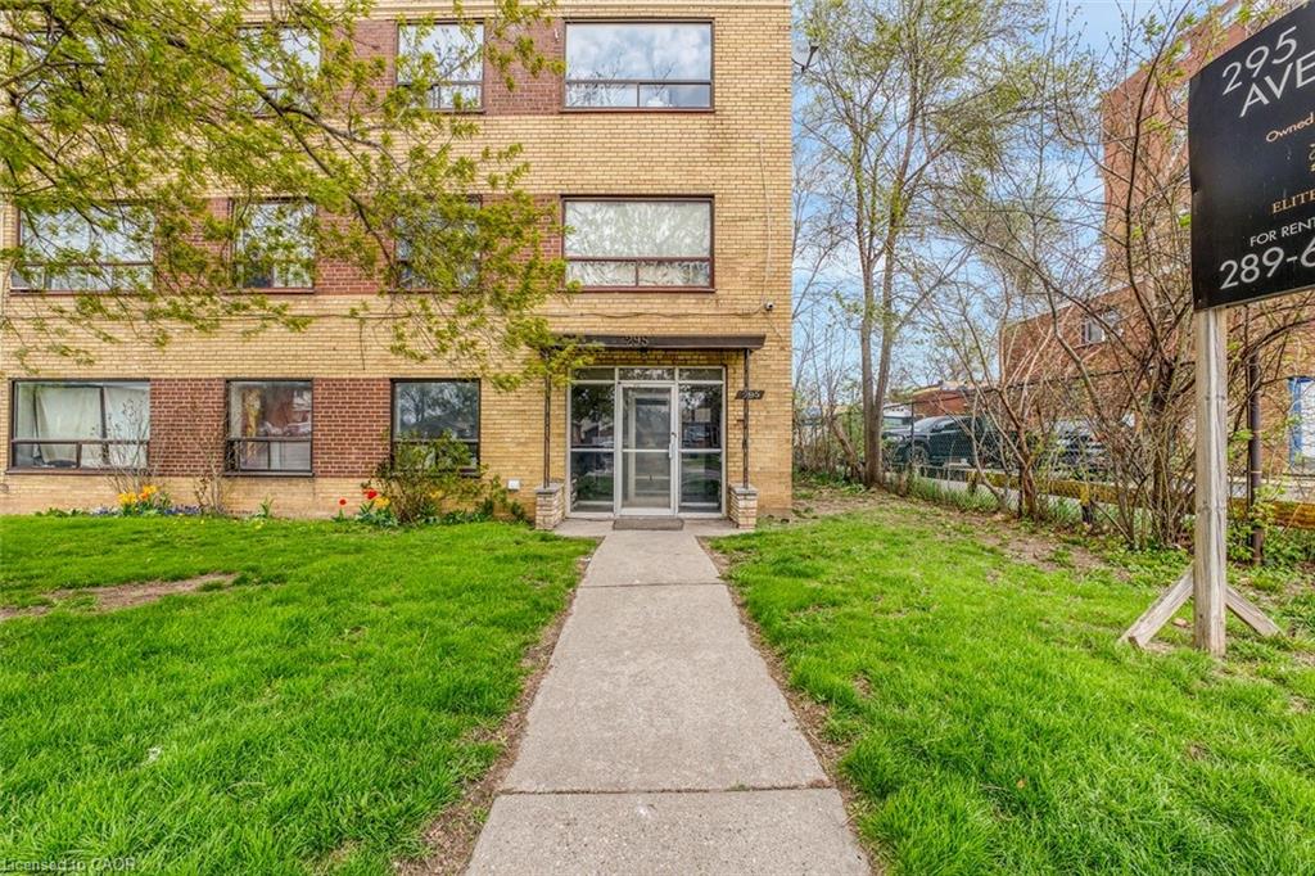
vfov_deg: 77.3
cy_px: 438
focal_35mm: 15
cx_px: 658
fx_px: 548
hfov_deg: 100.4
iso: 500
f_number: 9
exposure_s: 1/80
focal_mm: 14
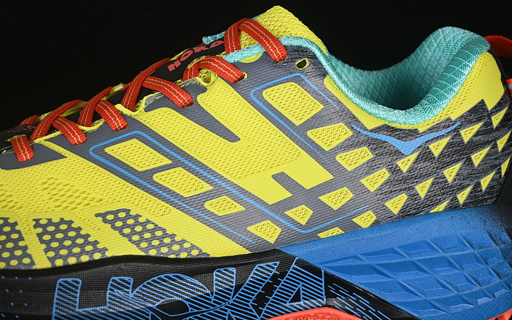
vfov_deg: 16.9
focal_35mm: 77
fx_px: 1074
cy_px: 169
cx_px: 256
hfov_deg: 26.8
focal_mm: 50
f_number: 7.1
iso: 160
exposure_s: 1/80
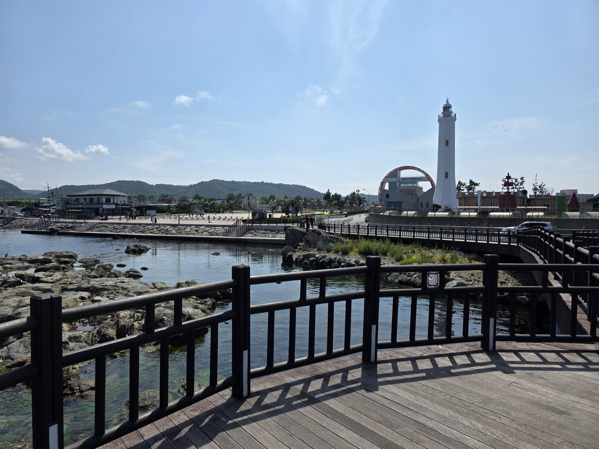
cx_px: 300
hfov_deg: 73.9
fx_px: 398
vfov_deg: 58.9
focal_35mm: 23
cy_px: 224
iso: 64
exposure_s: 1/7944
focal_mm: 6.3
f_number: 1.7
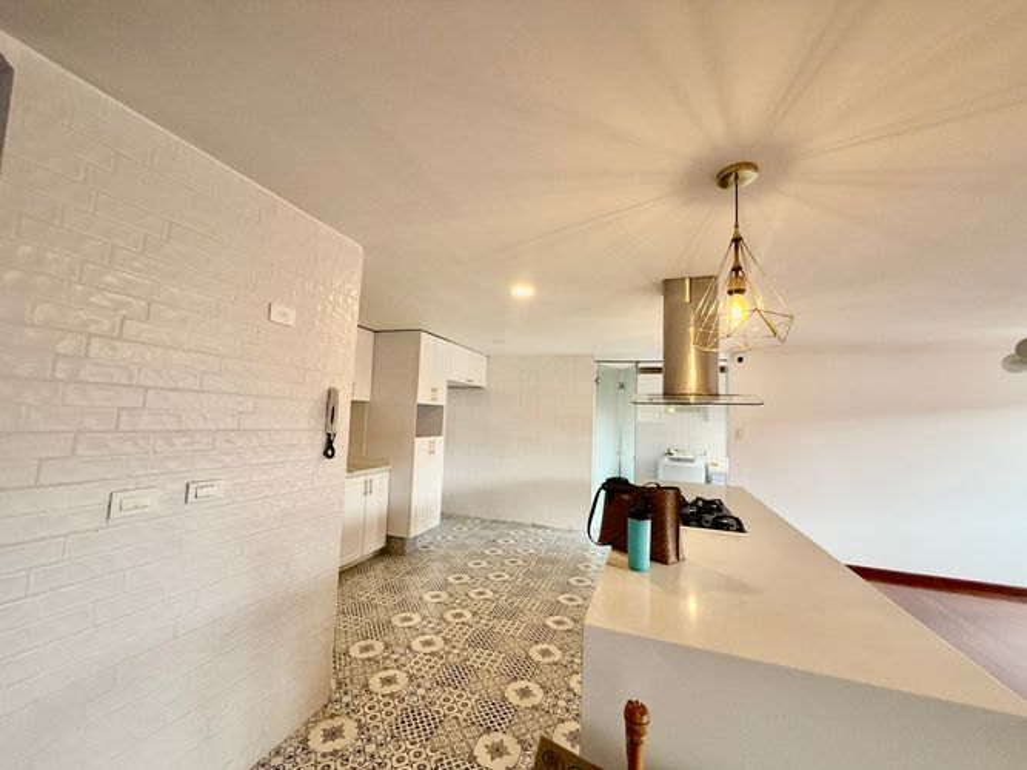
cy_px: 385
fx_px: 415
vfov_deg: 85.7
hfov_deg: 102.1
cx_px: 514
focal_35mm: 14
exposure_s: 1/121
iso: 200
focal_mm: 2.22
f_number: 2.2
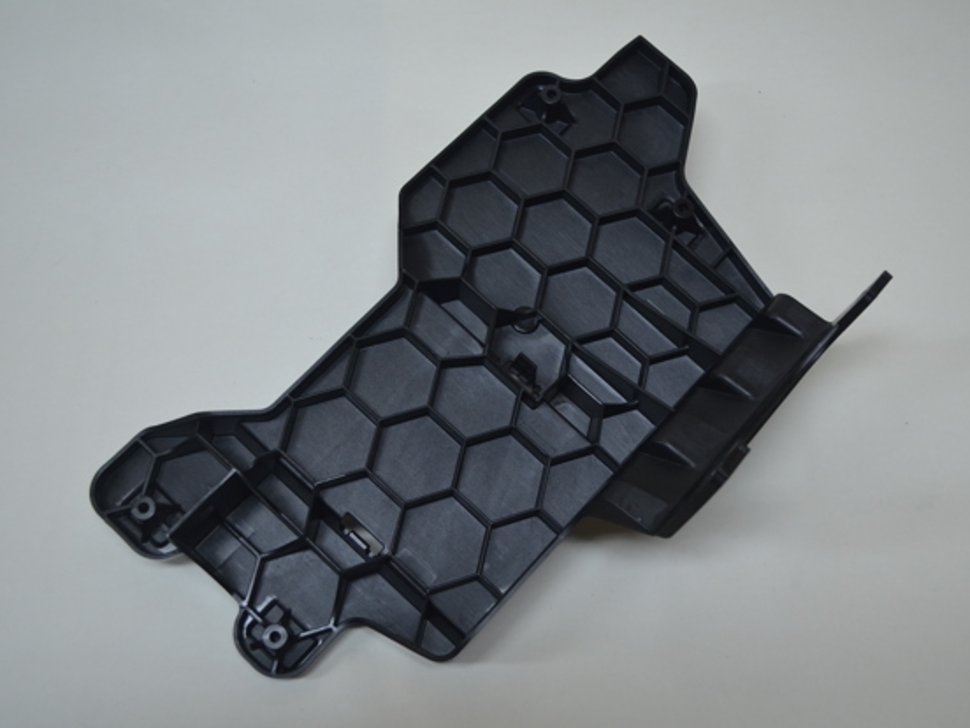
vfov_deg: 36.0
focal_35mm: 40
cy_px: 363
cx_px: 531
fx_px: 1121
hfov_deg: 46.7
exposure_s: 1/60
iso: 560
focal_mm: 24
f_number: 4
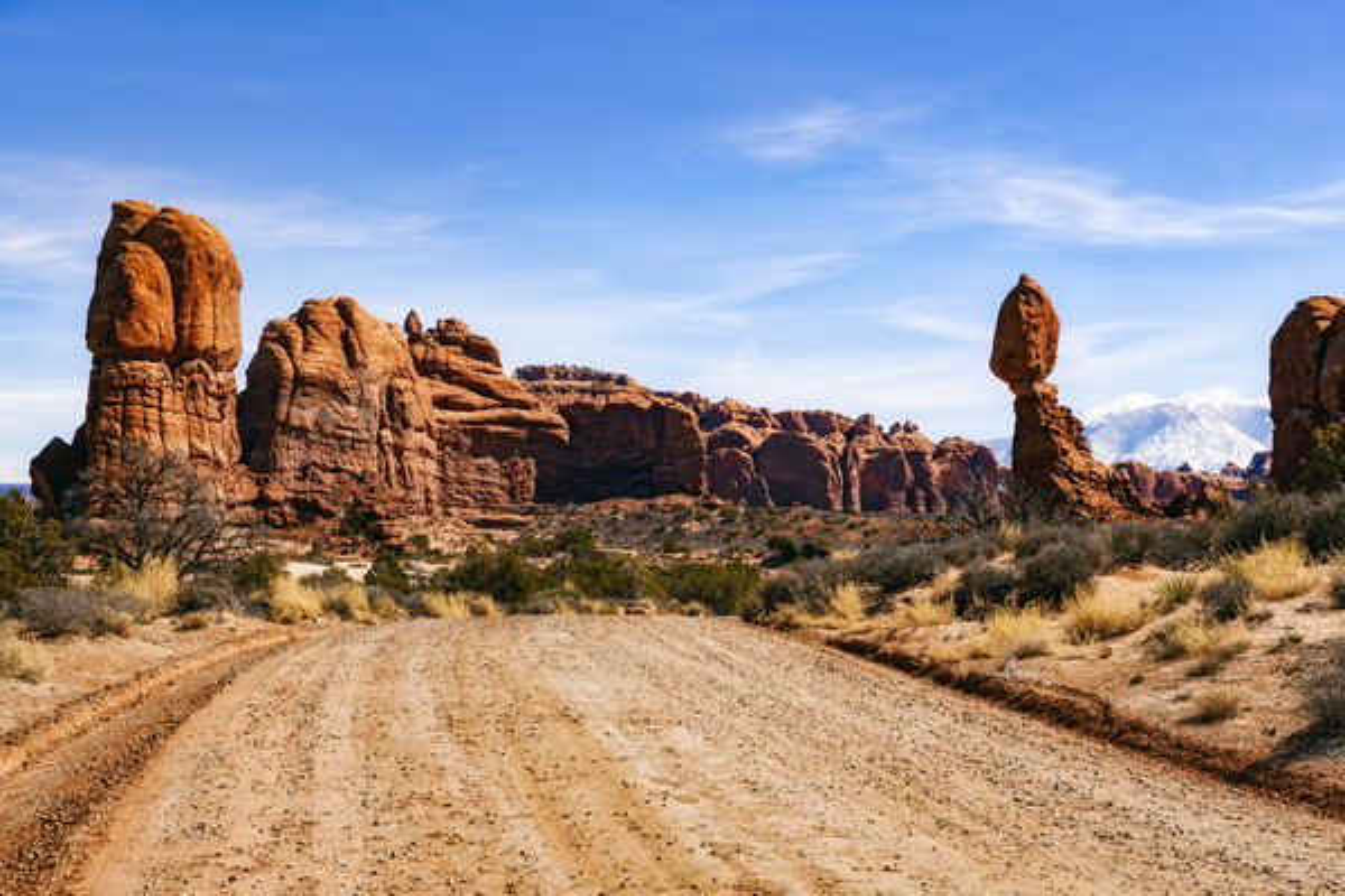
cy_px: 448
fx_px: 2615
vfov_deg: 19.5
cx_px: 672
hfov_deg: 28.8
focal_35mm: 70
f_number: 8
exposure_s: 1/320
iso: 64
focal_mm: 70
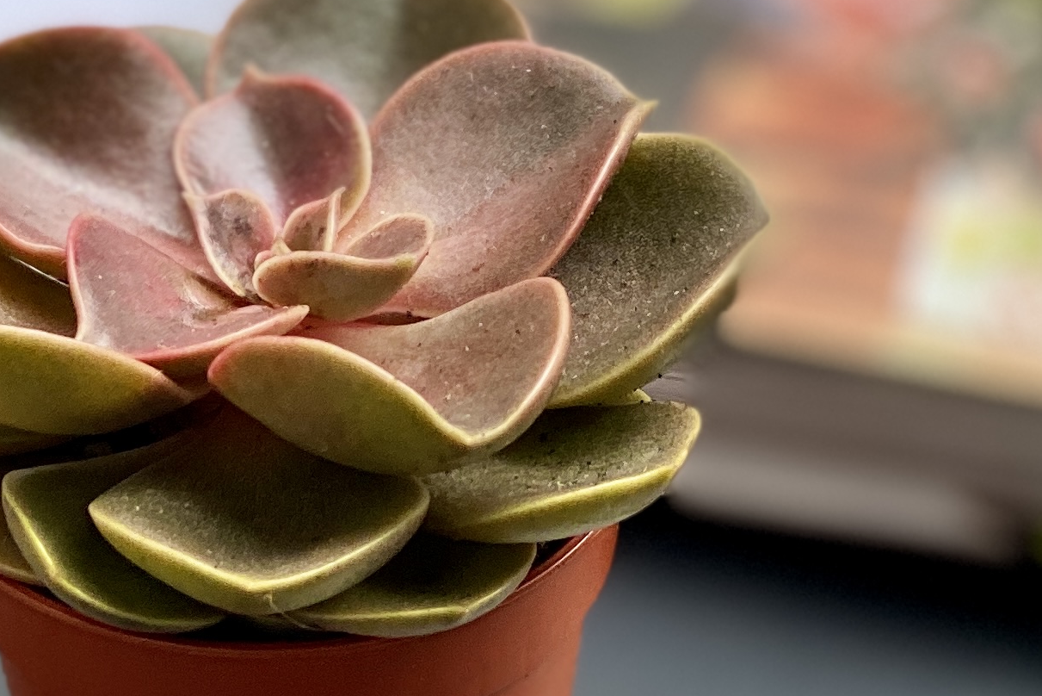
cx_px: 114
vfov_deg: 7.6
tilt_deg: -37.8
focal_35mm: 180
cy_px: 566
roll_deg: +2.6
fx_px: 5211
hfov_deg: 11.4
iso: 20
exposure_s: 1/516
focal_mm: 6
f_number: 2
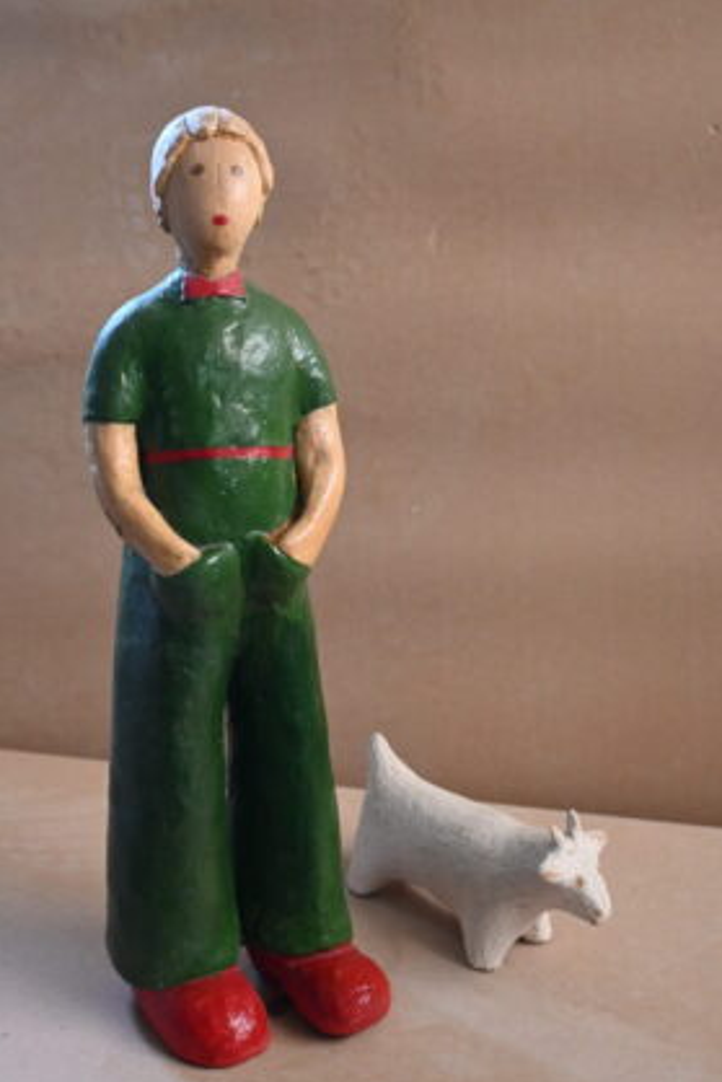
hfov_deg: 31.3
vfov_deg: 45.6
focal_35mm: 43
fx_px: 1287
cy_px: 580
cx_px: 344
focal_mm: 26.5
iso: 1600
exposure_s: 1/40
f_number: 4.5
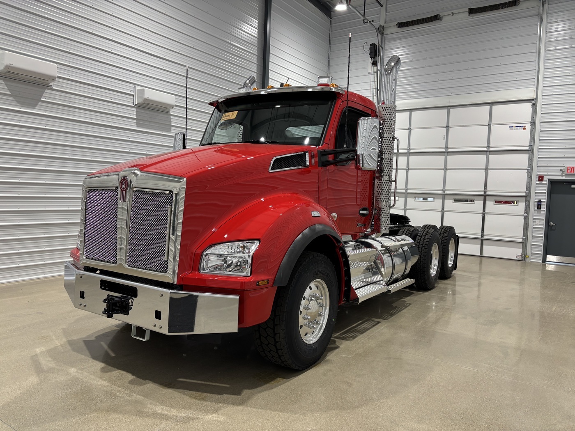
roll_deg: -2.2
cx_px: 288
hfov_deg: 67.3
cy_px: 216
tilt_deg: -3.1
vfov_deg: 53.1
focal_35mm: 26
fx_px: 432
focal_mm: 5.96
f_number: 1.6
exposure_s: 1/120
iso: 80
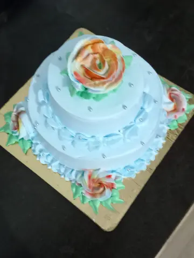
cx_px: 97
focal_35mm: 32
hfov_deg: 44.2
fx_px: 239
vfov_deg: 56.8
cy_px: 129
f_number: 1.8
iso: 1946
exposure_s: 1/16.7
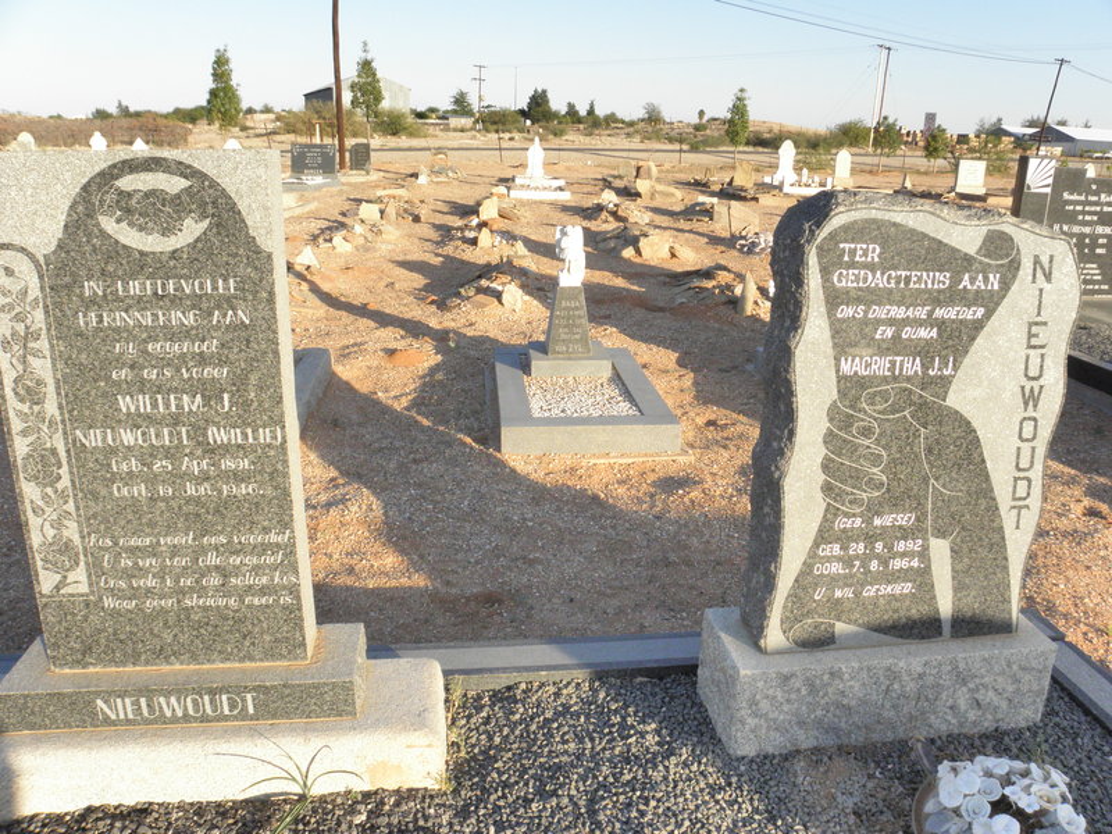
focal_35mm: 26
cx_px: 556
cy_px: 417
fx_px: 835
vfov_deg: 53.1
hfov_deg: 67.3
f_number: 6.3
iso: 200
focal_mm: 4.6
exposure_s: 1/320
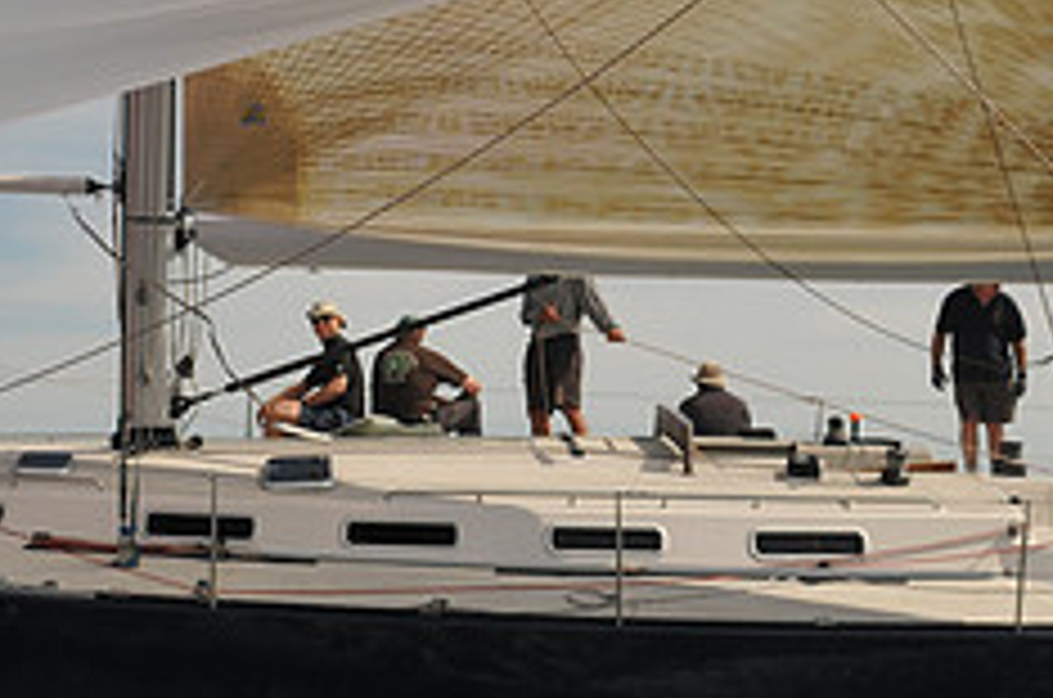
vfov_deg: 21.4
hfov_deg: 31.8
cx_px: 428
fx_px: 1846
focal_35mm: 63
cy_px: 354
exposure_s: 1/1250
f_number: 4.5
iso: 200
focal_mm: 17
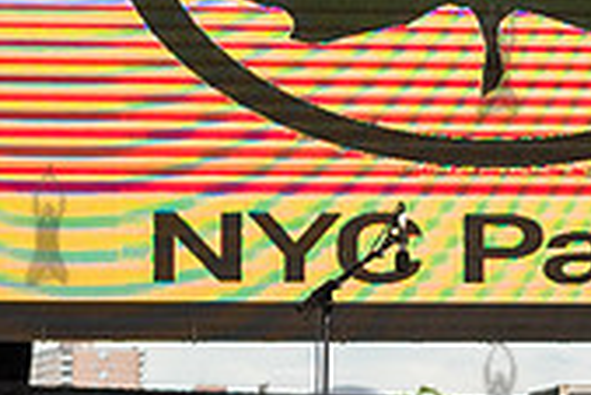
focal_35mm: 308
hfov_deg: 6.6
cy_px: 234
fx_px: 5061
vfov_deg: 4.5
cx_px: 1002
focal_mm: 52
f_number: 4.5
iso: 2000
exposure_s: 1/1600
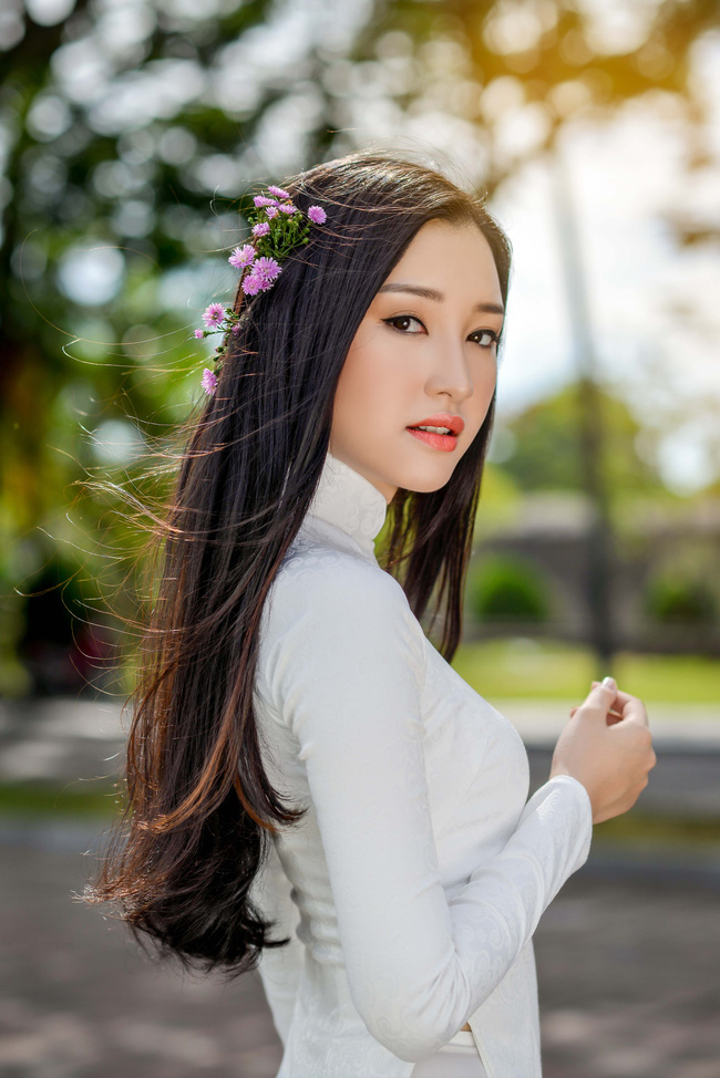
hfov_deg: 16.1
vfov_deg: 23.9
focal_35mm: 85
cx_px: 360
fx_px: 2548
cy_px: 539
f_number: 3.2
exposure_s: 1/3200
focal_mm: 85
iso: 160
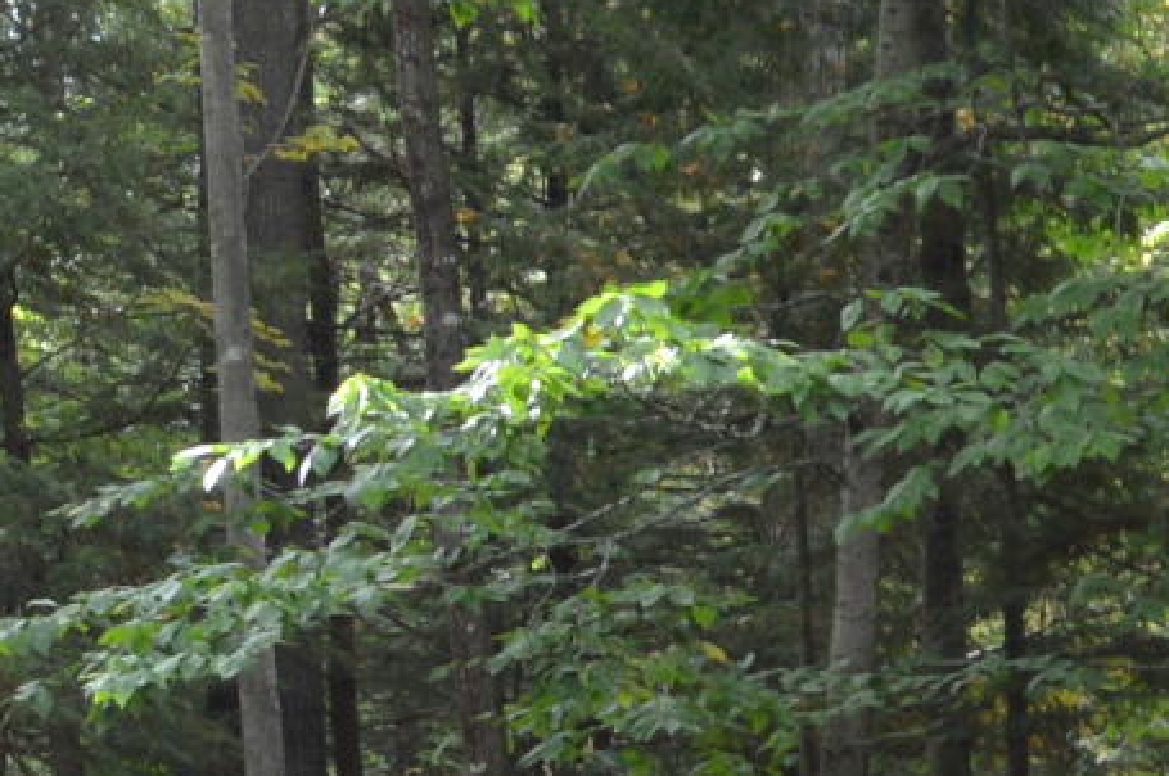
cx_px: -383
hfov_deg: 10.2
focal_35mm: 198
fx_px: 6420
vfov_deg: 6.9
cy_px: 619
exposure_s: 1/60
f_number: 5.6
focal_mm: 20
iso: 180
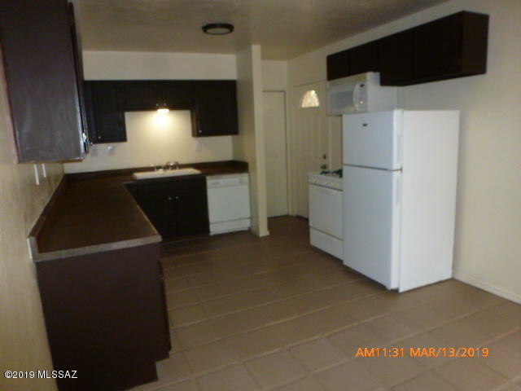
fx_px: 361
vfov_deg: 56.8
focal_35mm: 24
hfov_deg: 71.6
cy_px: 196
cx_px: 260
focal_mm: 4.3
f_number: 3.3
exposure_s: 1/60
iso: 320
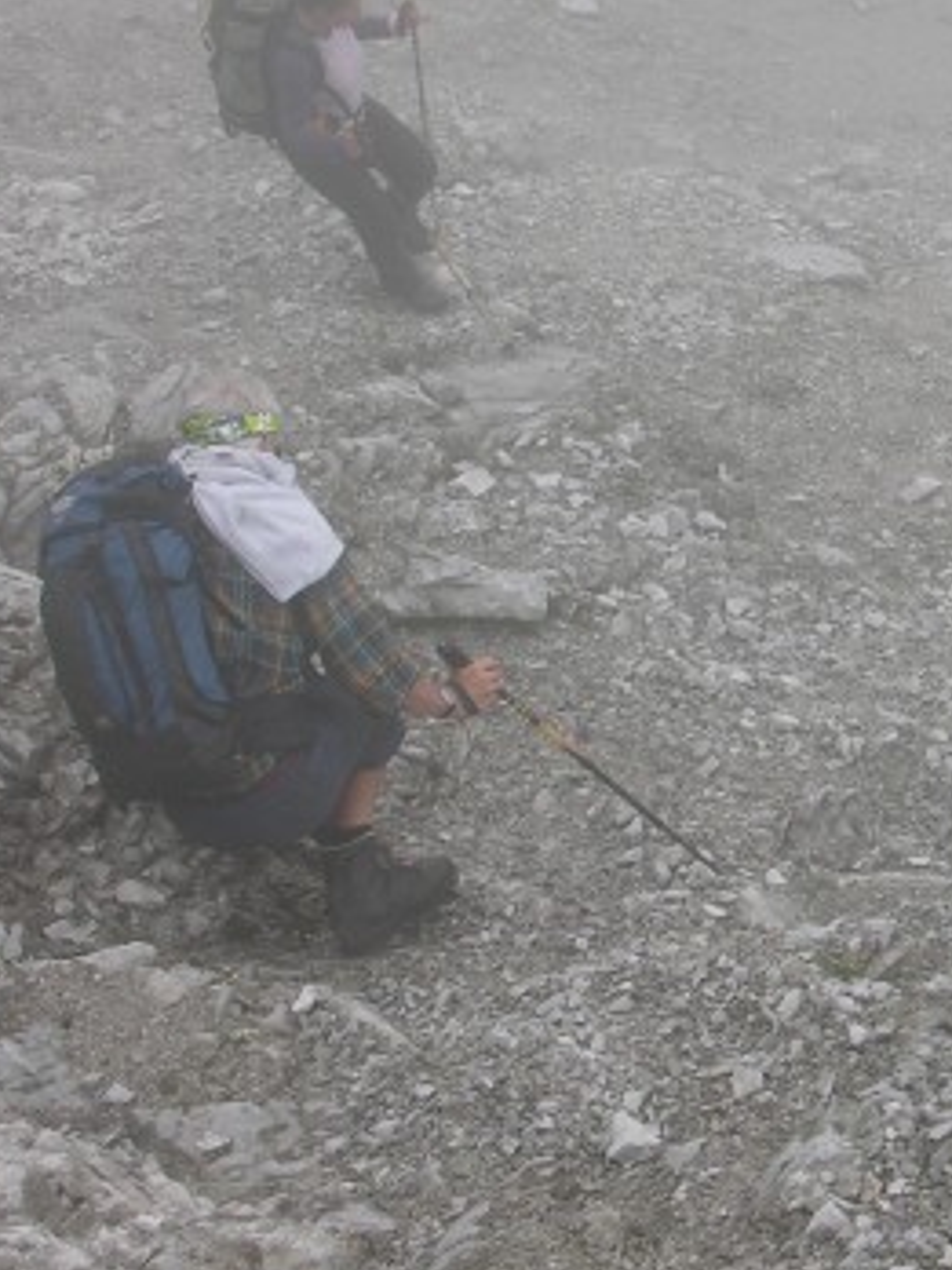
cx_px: 941
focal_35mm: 86
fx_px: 3154
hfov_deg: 16.8
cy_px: 518
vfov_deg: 22.7
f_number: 5.1
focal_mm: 10
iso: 50
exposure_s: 1/136
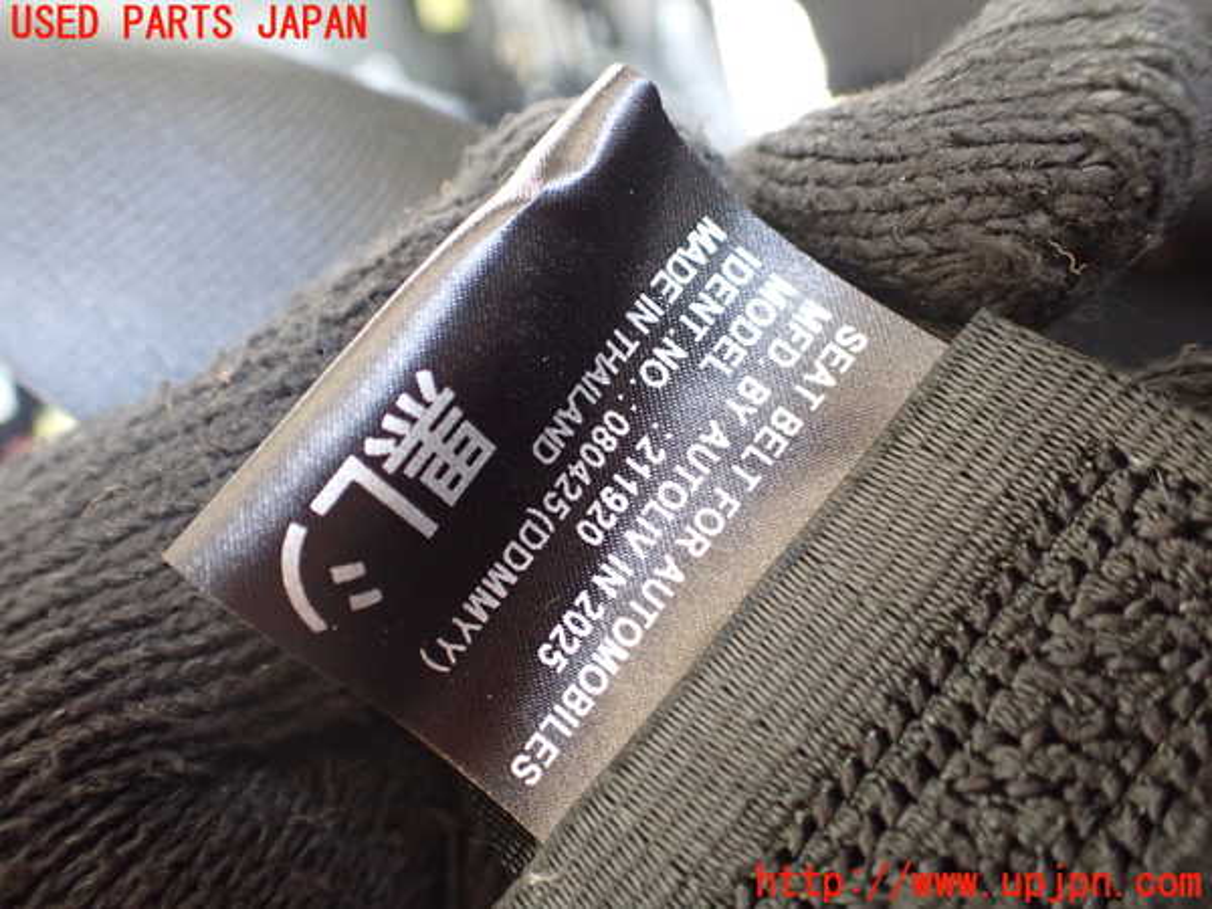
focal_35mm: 30
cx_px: 606
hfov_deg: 60.0
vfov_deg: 46.8
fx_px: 1050
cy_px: 454
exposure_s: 1/60
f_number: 2.3
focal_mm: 5.4
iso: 800
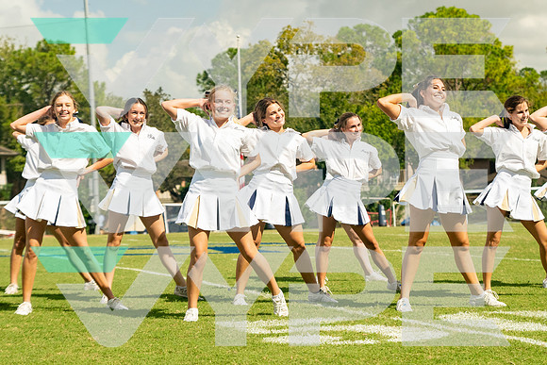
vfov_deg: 13.6
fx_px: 1527
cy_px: 182
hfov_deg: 20.3
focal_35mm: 101
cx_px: 274
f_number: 3.5
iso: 800
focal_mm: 67
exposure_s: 1/800
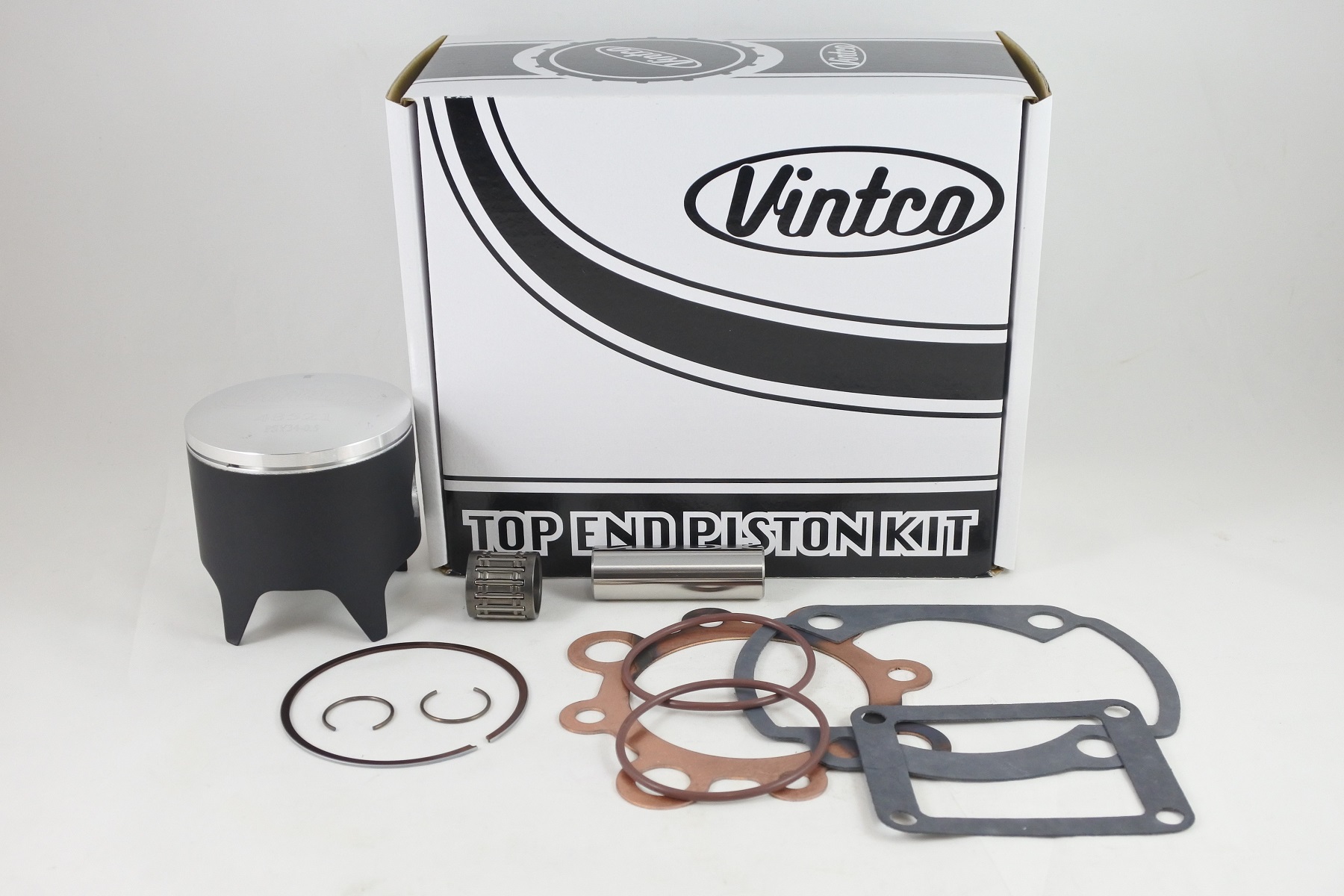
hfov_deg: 49.6
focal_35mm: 39
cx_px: 672
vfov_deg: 34.2
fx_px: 1456
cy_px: 448
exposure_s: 1/125
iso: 500
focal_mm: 14.7
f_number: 4.2
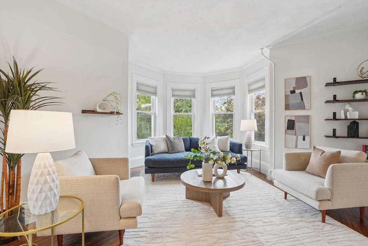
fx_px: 164
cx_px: 184
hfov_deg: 96.7
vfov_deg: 73.8
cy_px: 123
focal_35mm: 16
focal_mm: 16
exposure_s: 1/30
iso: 640
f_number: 8
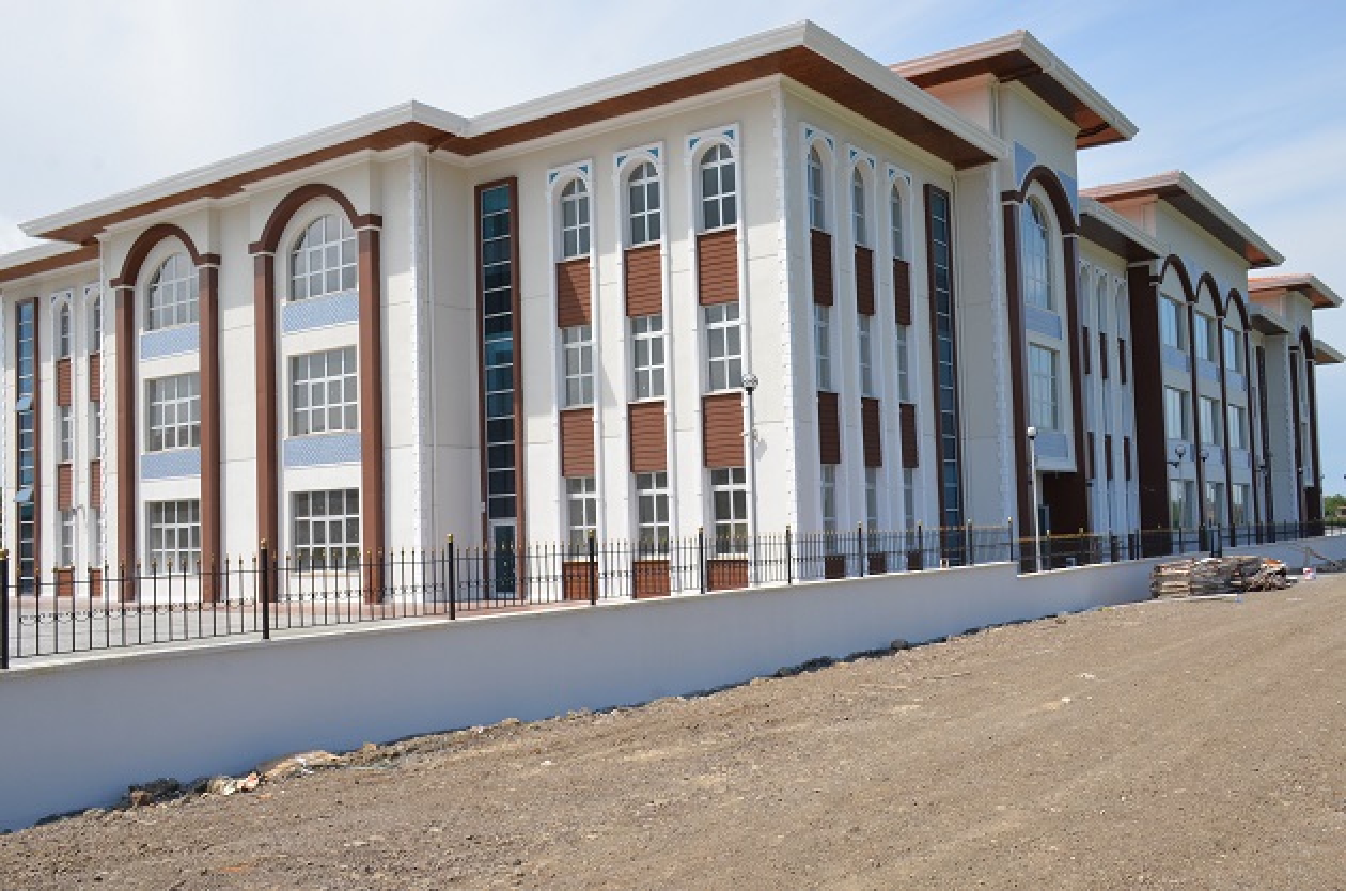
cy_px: 446
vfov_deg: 38.2
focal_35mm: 34
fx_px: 1287
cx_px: 673
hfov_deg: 55.2
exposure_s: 1/500
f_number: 11
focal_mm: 23
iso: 400
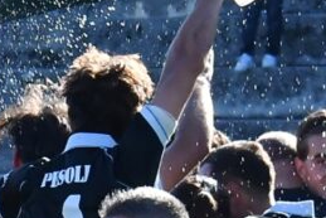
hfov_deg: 1.9
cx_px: -156
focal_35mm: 1057
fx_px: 9574
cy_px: 252
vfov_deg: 1.3
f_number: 10
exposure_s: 1/1000
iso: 800
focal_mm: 95
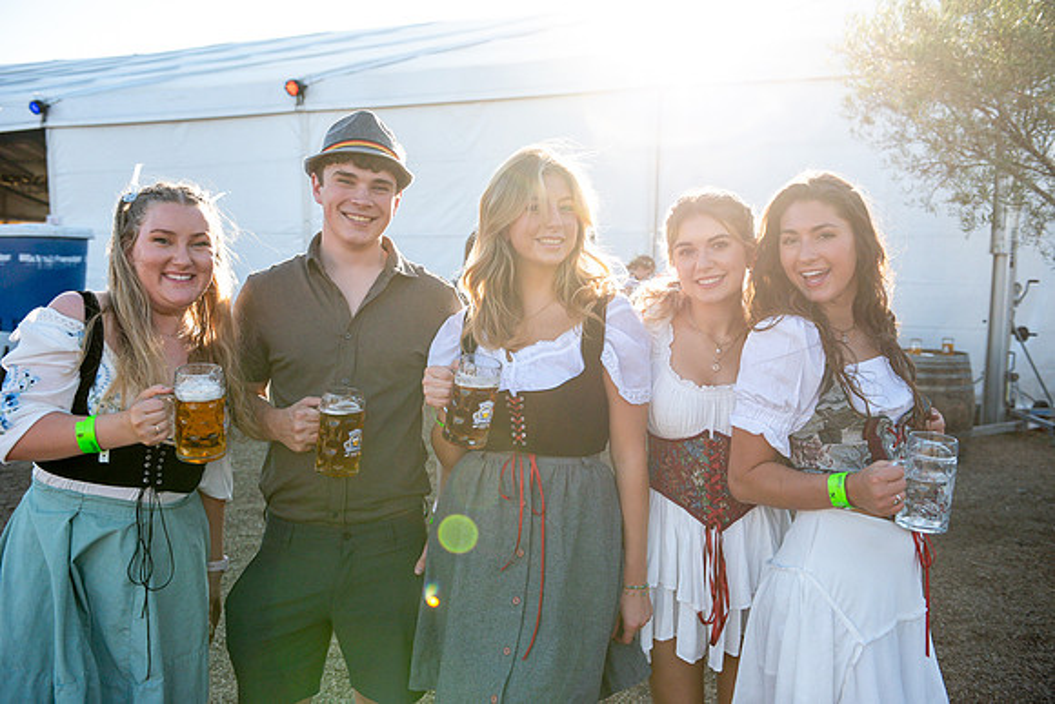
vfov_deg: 41.1
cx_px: 528
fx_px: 938
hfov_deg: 58.7
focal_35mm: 32
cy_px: 352
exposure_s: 1/4000
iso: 1000
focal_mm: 32
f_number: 4
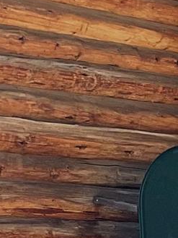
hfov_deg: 7.2
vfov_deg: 9.7
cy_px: 107
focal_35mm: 203
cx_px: -86
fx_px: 1391
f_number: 1.8
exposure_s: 1/657
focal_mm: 3
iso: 16
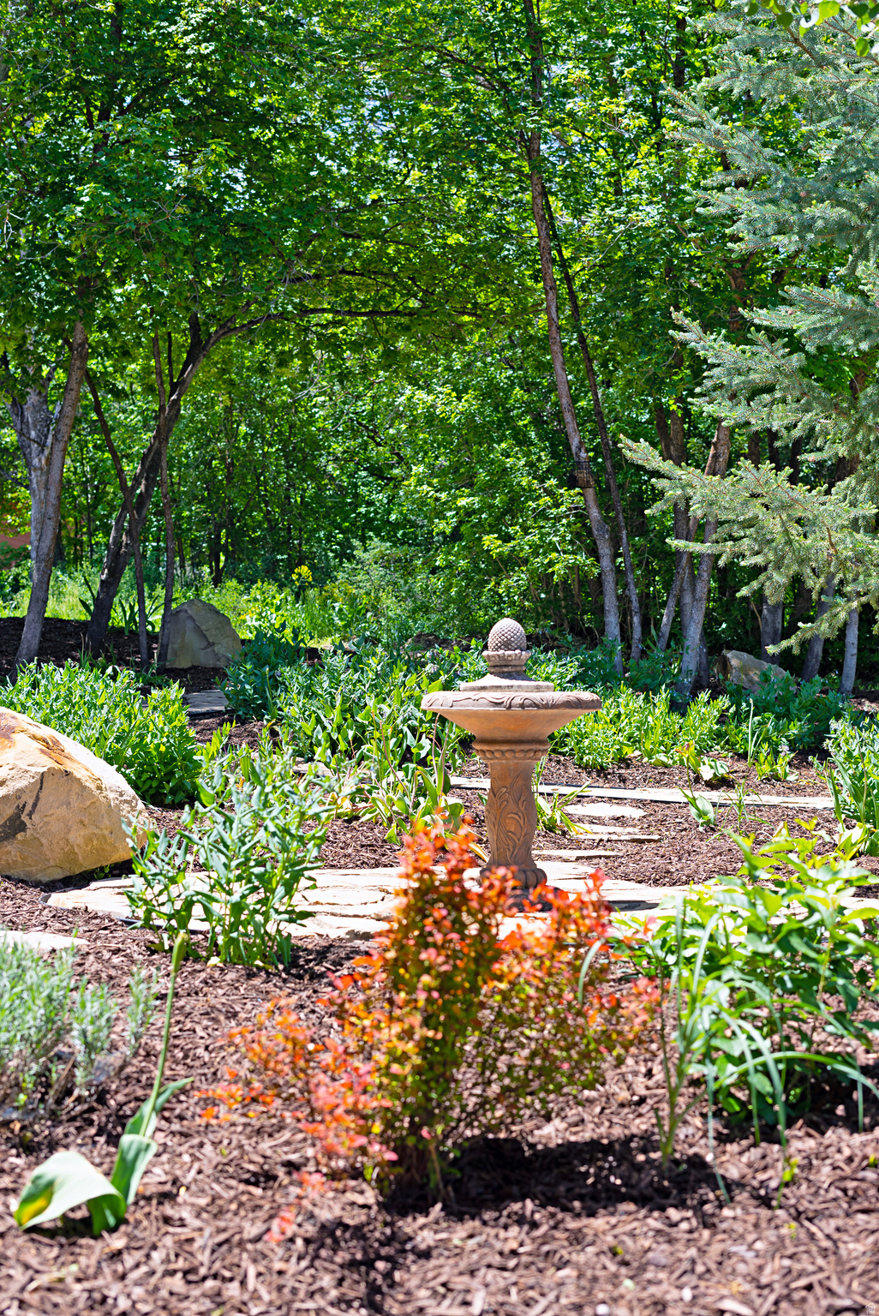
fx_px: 1829
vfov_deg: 39.6
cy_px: 658
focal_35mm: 50
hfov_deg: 27.0
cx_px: 440
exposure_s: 1/160
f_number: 5
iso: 80
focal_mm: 50
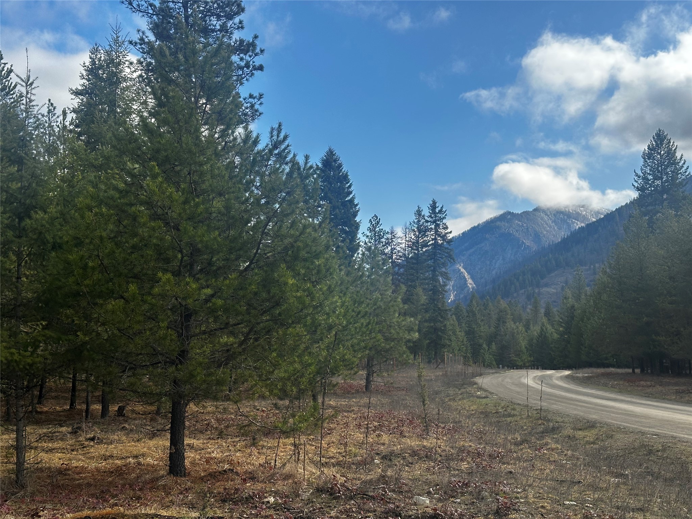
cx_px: 346
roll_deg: -0.1
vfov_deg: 30.3
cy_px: 260
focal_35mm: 48
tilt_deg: +7.4
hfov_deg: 39.7
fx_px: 960
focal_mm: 6.86
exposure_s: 1/2304
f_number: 1.78
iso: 64
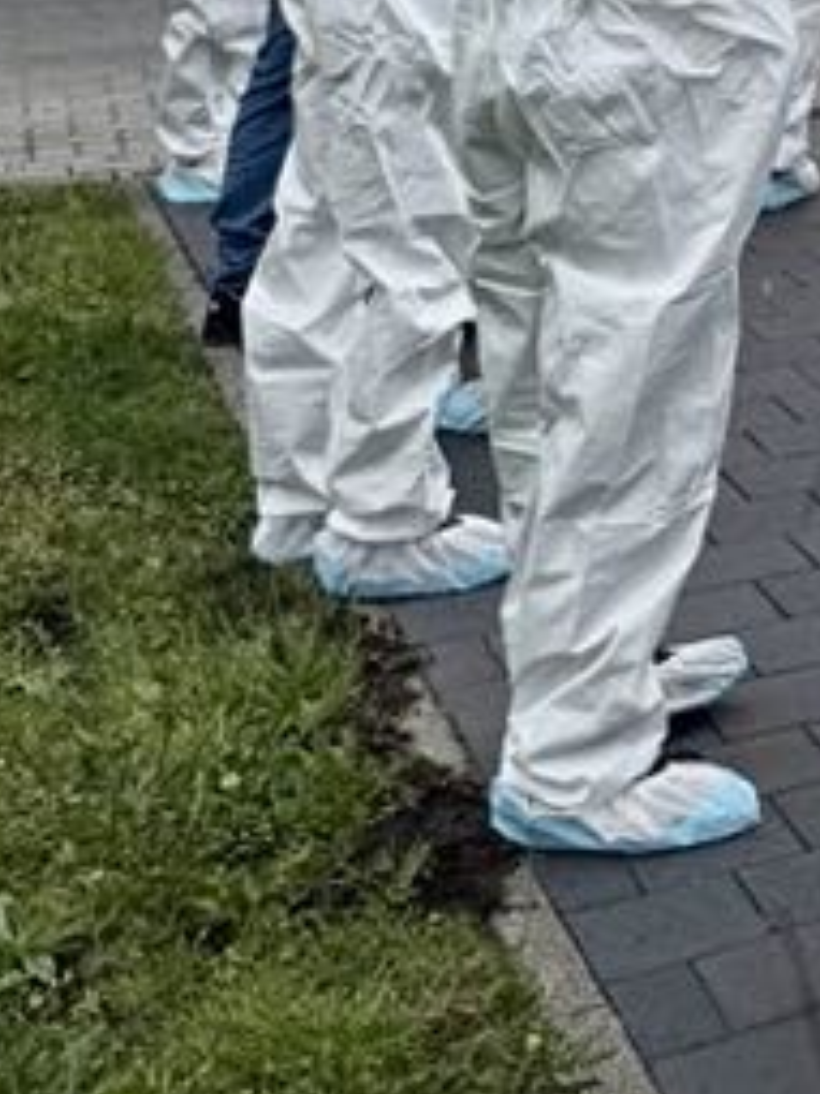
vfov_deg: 16.8
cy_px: -948
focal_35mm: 94
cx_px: 1473
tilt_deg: +5.3
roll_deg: +0.4
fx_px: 2971
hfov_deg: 14.0
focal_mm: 6.76
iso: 80
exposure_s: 1/1238
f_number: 1.78
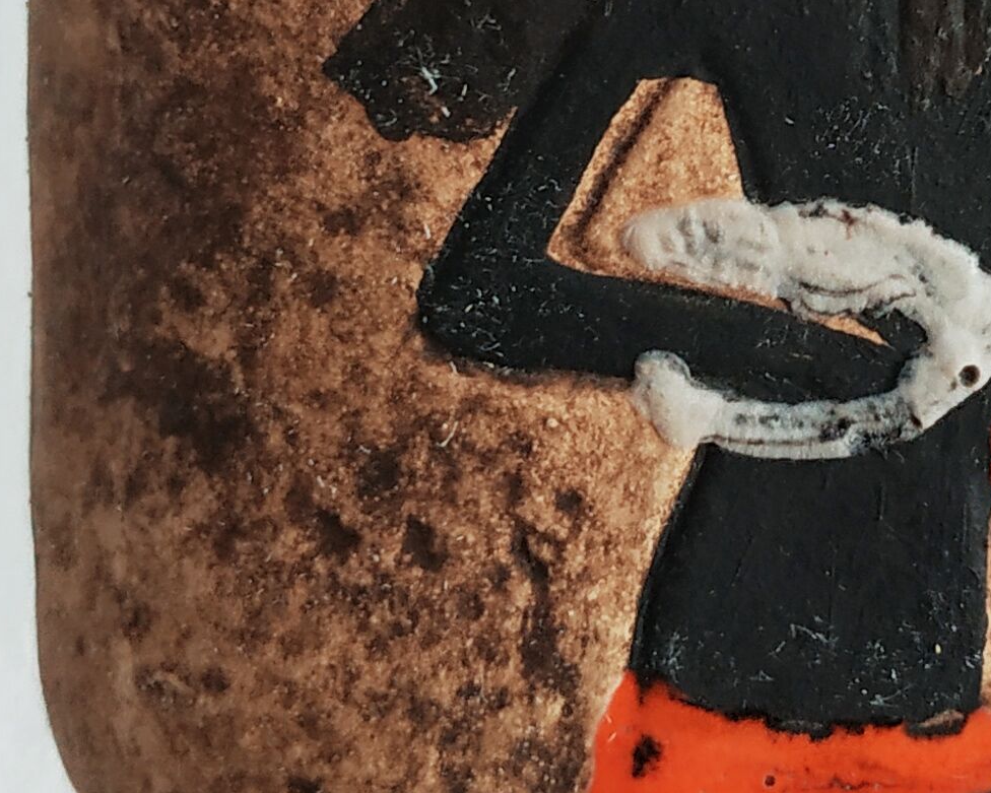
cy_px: -6
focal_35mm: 96
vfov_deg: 15.7
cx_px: 819
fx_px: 2816
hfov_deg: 19.7
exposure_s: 1/25
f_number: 1.9
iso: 200
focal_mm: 3.94
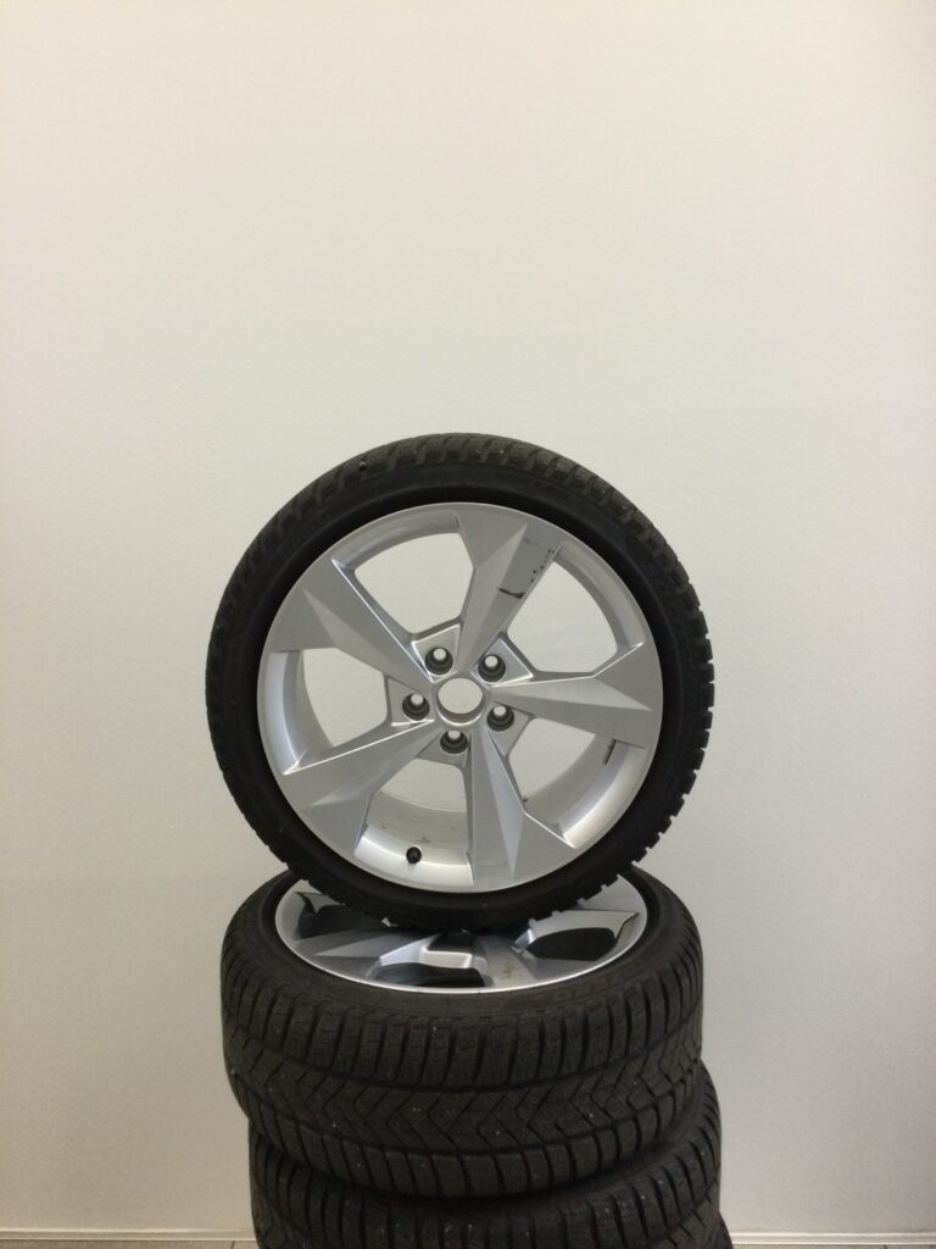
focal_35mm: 31
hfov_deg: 45.4
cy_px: 624
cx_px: 468
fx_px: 1118
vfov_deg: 58.4
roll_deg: +2.3
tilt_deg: -8.7
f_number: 2.4
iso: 64
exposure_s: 1/33
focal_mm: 3.3
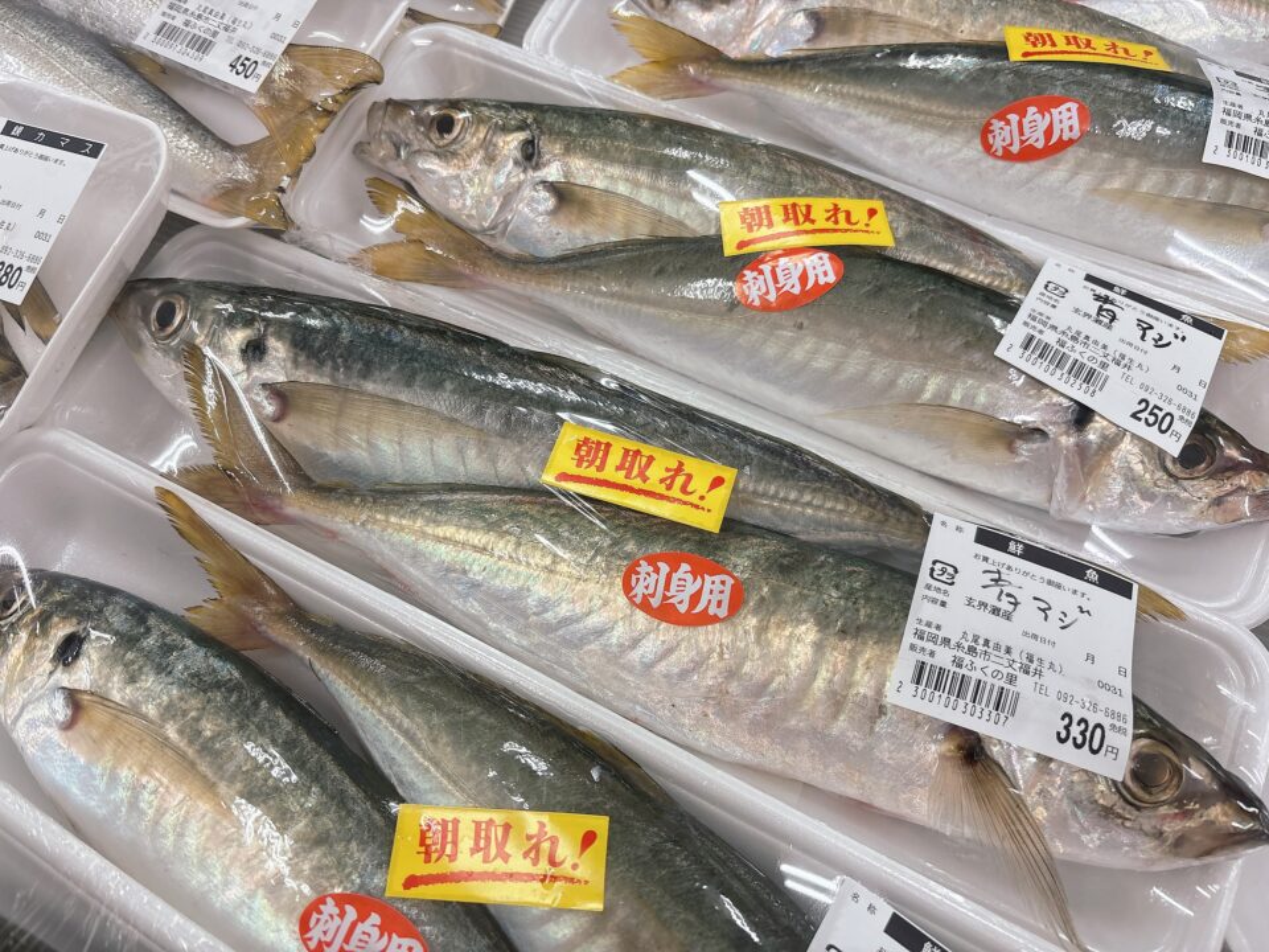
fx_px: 953
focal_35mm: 26
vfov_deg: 53.1
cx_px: 634
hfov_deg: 67.3
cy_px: 476
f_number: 1.6
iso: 100
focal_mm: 5.96
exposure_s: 1/120
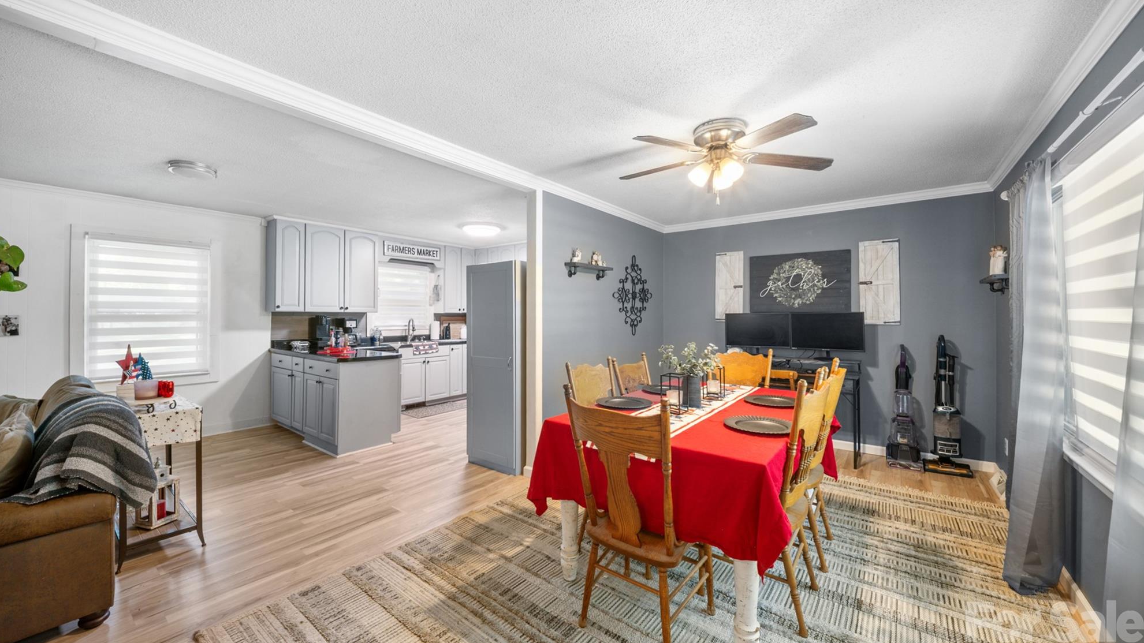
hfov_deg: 110.8
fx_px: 394
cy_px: 321
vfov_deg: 78.4
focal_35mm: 13
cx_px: 558
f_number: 9
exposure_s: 1/8
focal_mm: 12
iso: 250
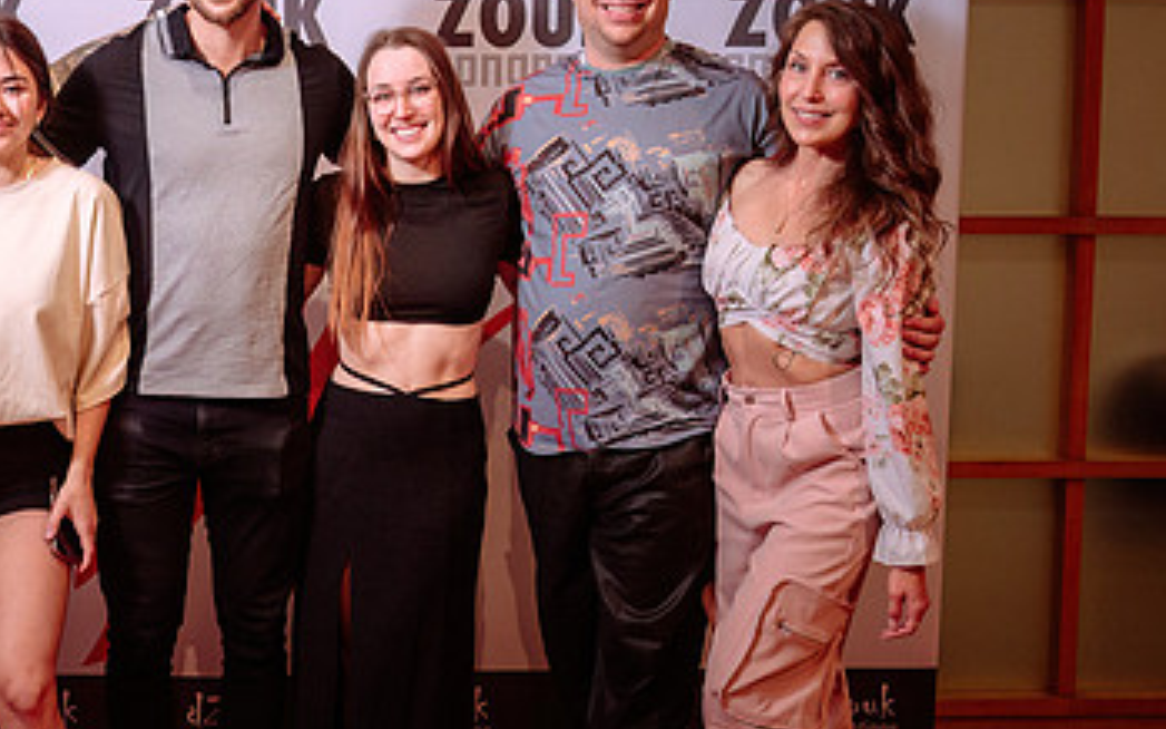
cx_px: 312
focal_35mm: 60
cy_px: 379
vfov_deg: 21.6
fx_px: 1906
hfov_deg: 33.4
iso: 500
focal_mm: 32
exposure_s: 1/100
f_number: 5
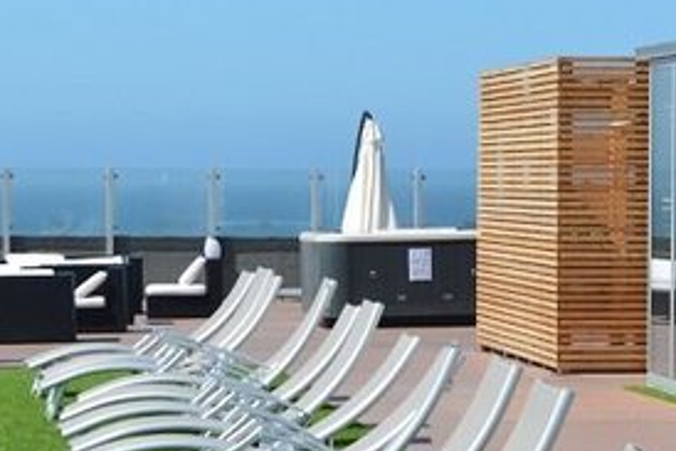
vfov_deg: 7.3
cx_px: 91
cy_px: 306
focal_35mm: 189
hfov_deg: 10.8
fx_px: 3551
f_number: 11
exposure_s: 1/400
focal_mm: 48
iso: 200
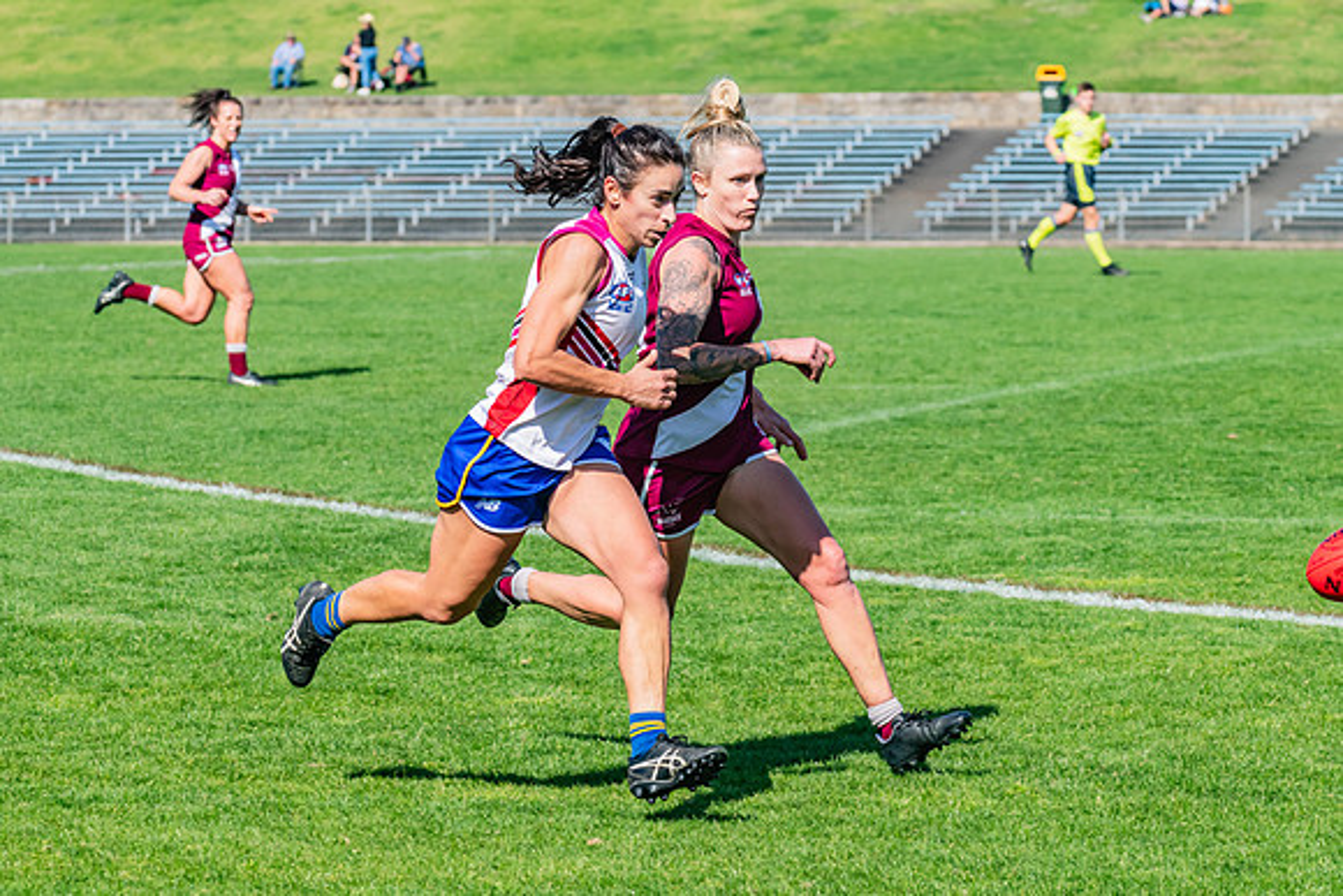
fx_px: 6573
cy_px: 448
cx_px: 658
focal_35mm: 176
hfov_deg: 11.7
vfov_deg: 7.8
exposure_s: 1/1250
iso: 800
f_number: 10
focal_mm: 170
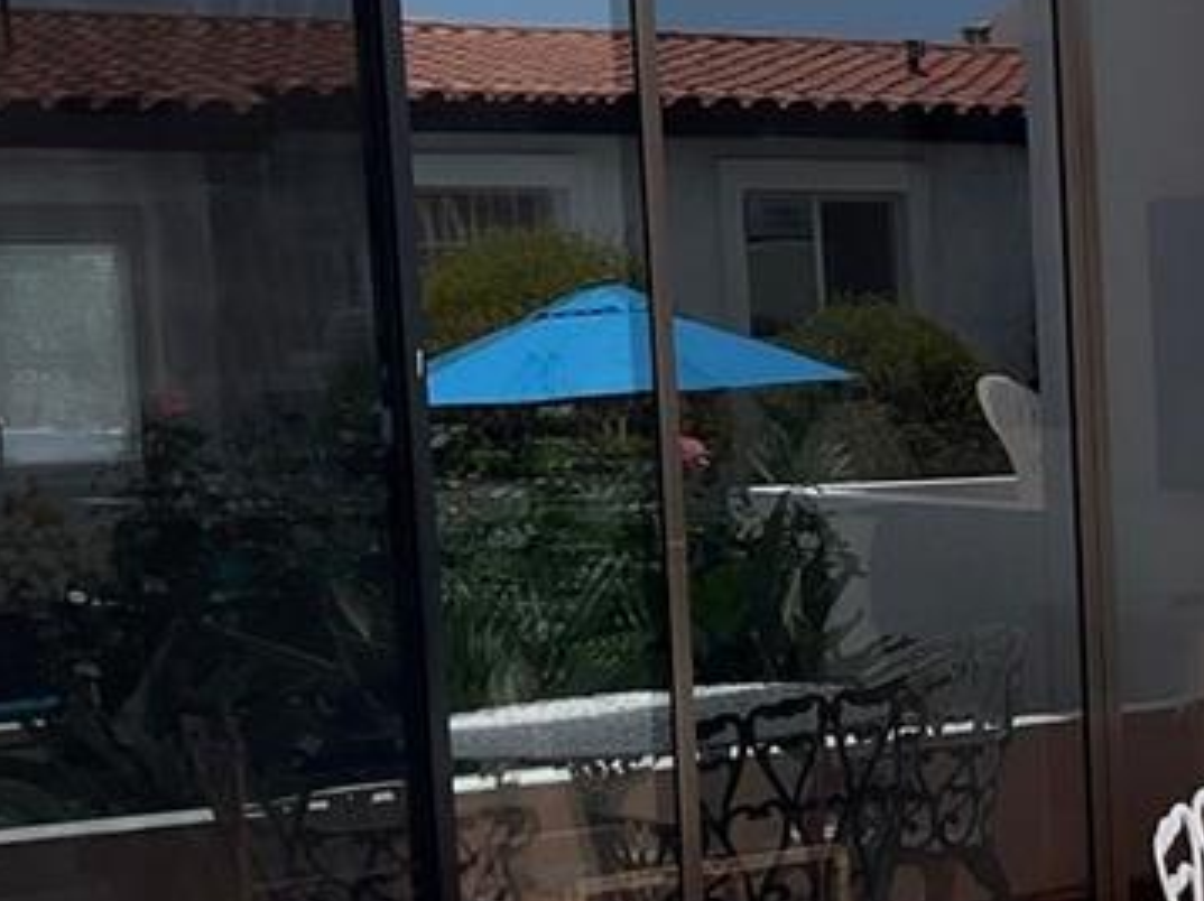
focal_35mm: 83
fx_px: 2885
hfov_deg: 21.9
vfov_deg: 17.7
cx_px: 1436
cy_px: 524
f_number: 1.8
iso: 25
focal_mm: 3
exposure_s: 1/1626
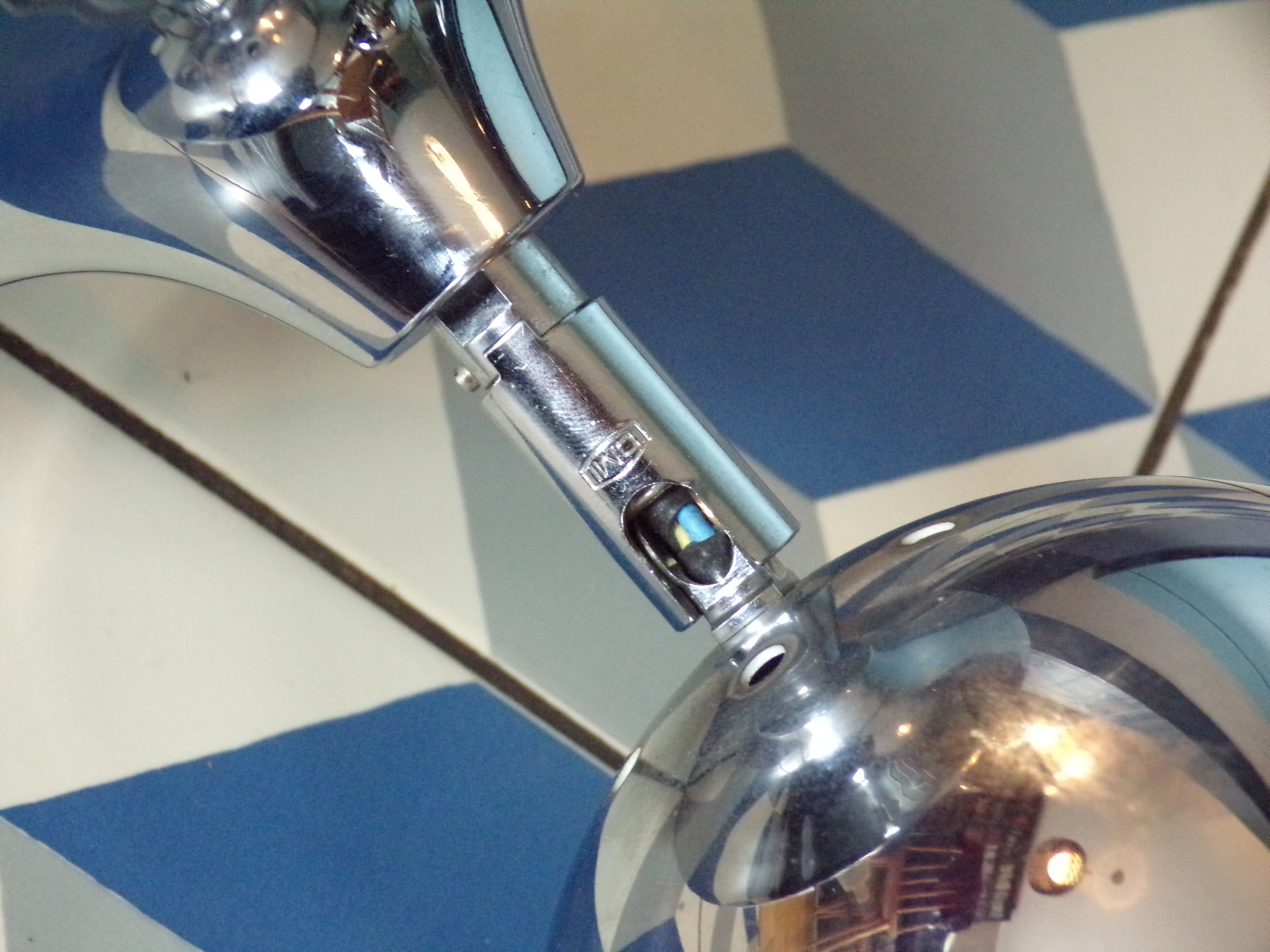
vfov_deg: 17.2
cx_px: 635
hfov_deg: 22.8
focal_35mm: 86
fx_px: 3155
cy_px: 476
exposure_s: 1/50
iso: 800
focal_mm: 15.4
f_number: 4
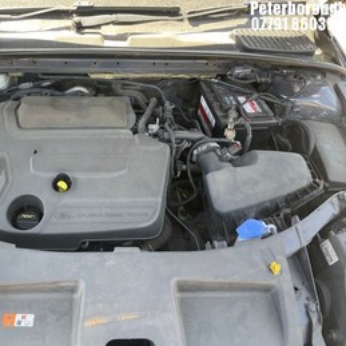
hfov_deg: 51.5
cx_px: 114
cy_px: 174
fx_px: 351
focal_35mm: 31
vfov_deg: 52.5
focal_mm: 4.2
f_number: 1.6
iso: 32
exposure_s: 1/121
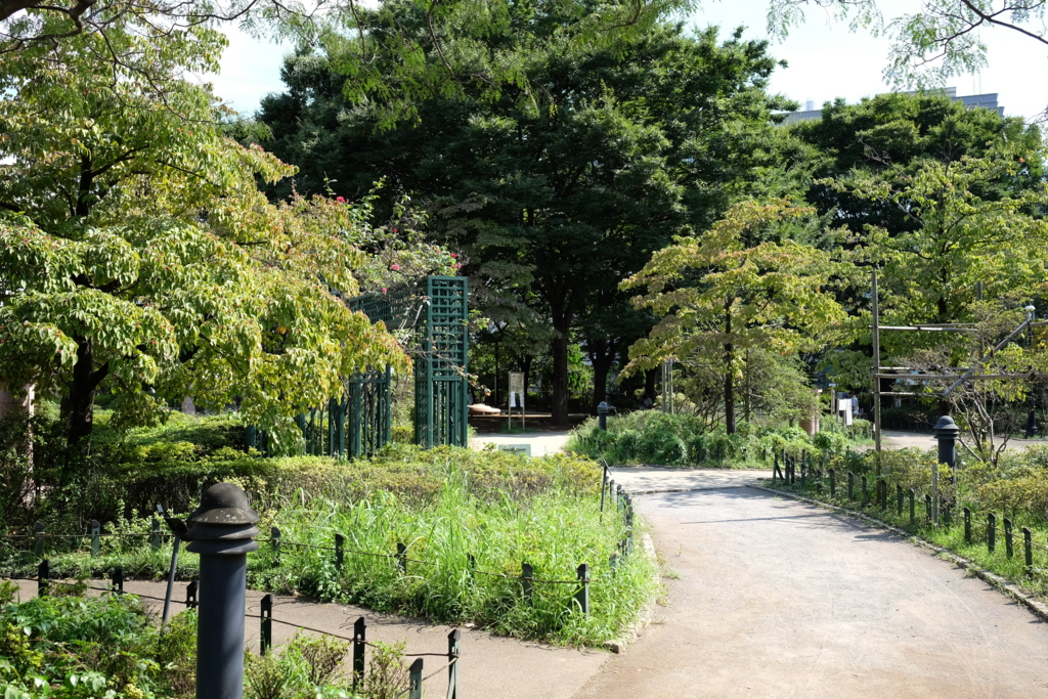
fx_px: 1019
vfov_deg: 37.9
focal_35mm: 35
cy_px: 350
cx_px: 524
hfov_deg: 54.4
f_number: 5.6
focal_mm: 23
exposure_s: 1/200
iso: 200
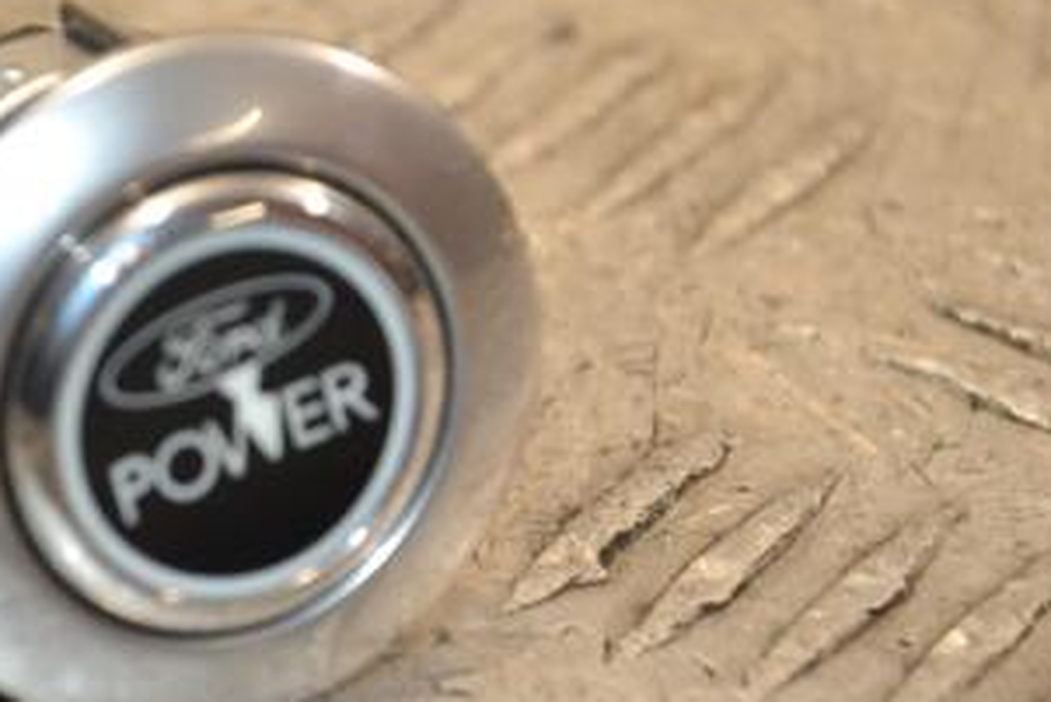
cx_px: 136
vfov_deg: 5.0
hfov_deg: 7.5
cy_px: 430
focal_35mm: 275
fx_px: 8032
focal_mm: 92
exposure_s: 1/200
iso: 800
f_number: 5.6
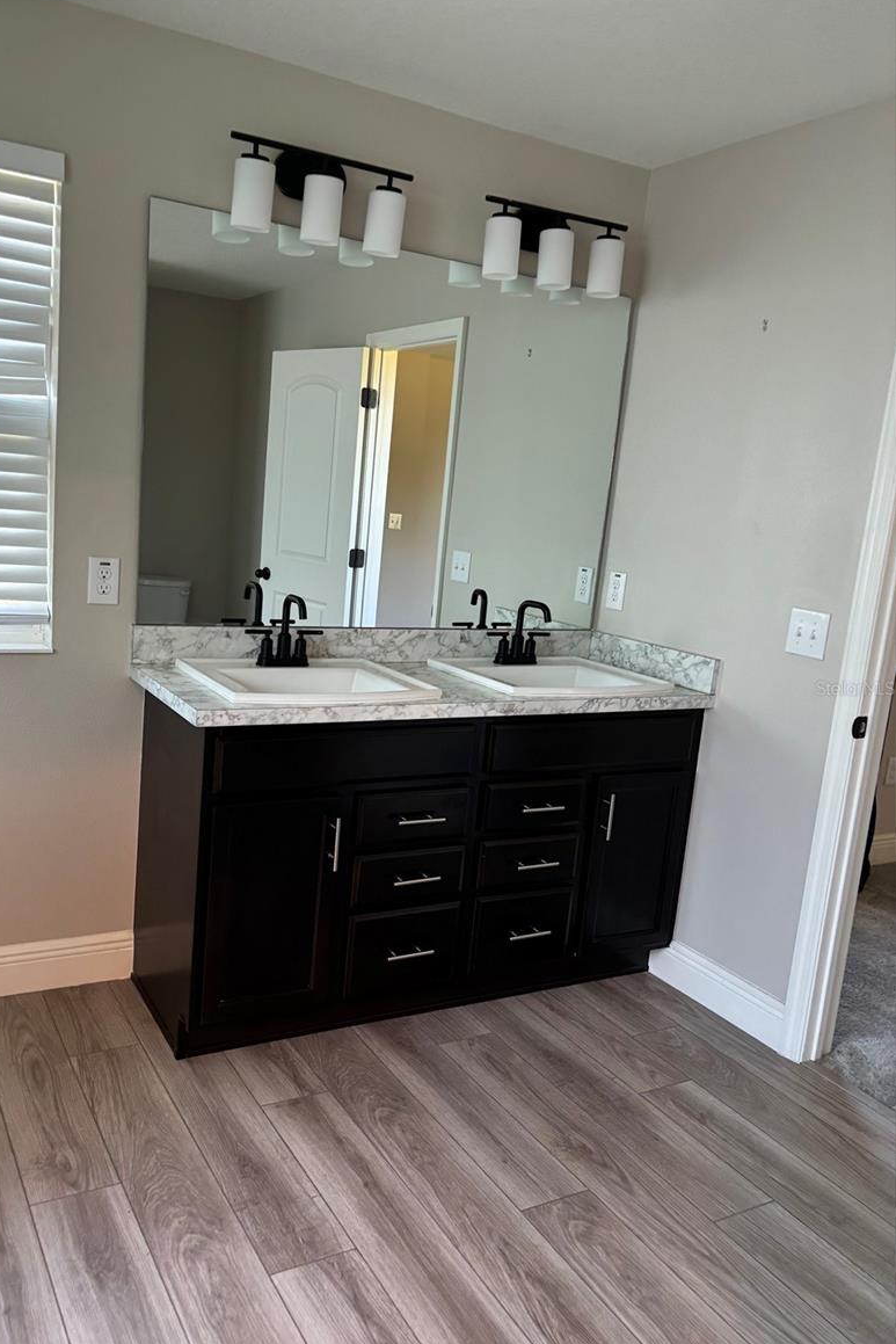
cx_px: 377
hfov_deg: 46.3
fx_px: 1045
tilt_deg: -10.7
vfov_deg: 65.5
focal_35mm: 28
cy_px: 688
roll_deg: -5.2
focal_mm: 5.96
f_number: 1.6
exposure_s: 1/60
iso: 250
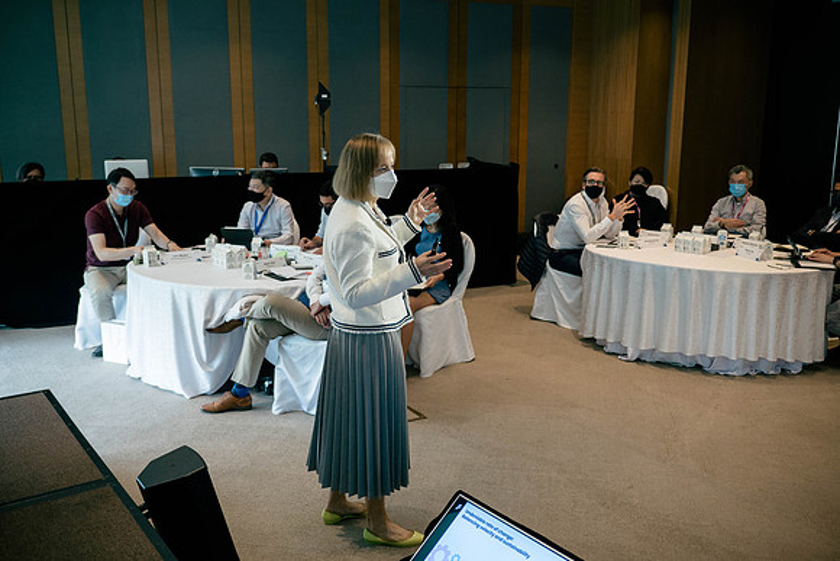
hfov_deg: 55.3
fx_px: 801
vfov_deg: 38.6
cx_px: 420
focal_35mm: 34
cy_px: 280
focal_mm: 16
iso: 400
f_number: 1.7
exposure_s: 1/100
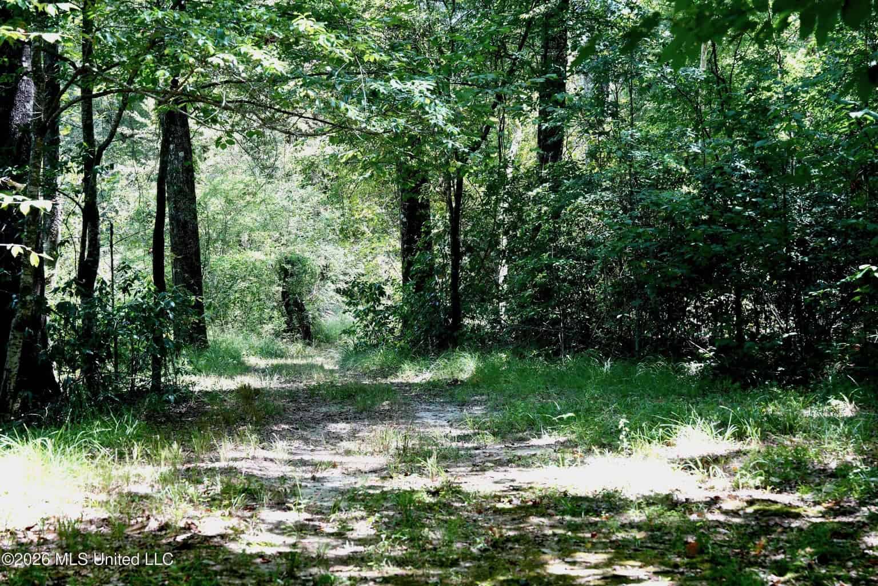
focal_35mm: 70
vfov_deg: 19.5
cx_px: 439
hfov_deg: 28.8
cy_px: 293
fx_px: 1707
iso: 160
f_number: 6.3
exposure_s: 1/30
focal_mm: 70
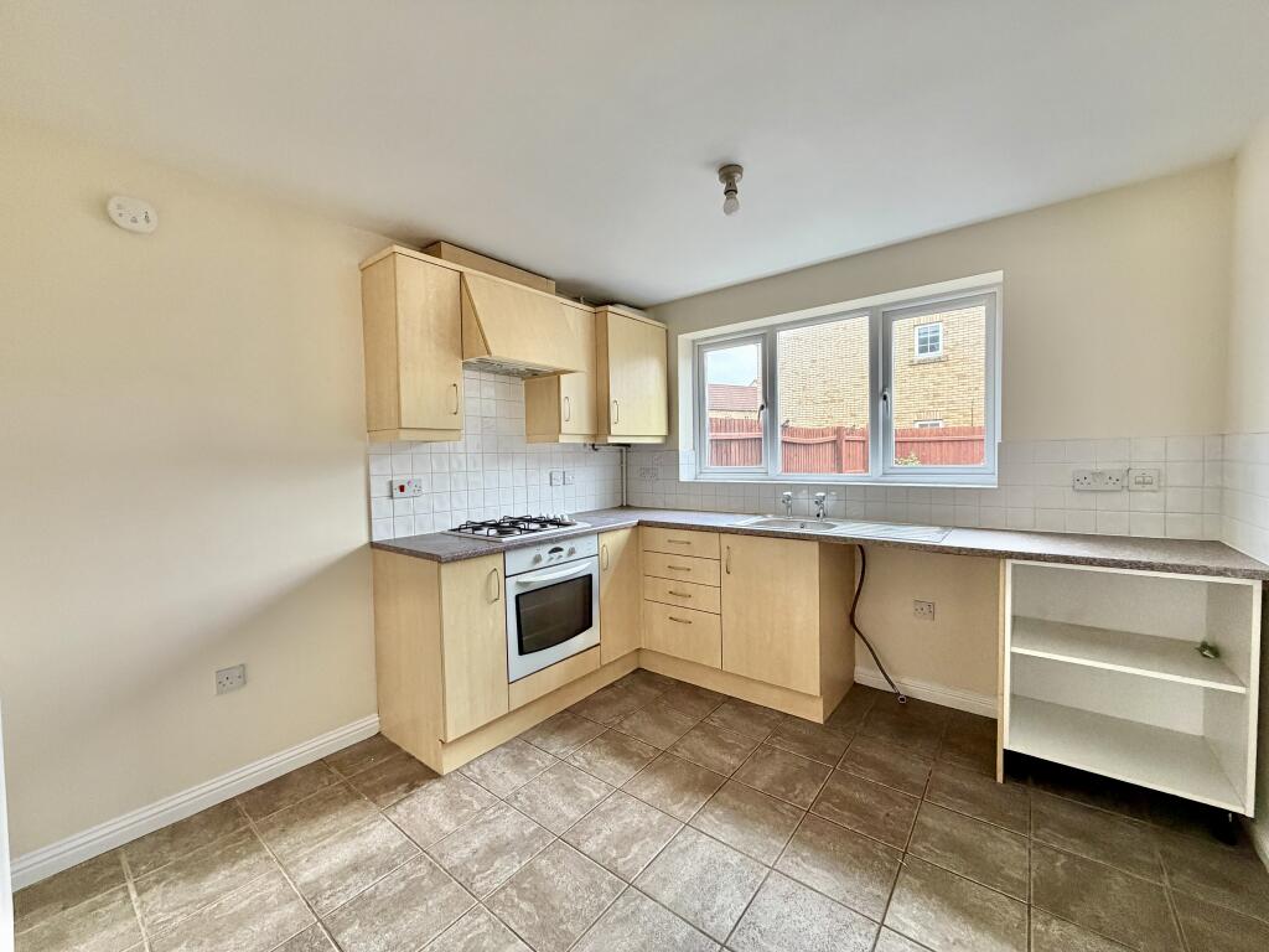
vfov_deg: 85.7
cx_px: 634
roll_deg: +0.3
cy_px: 476
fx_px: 513
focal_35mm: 14
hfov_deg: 102.1
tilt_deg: -1.3
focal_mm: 2.22
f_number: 2.2
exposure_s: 1/67
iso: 320
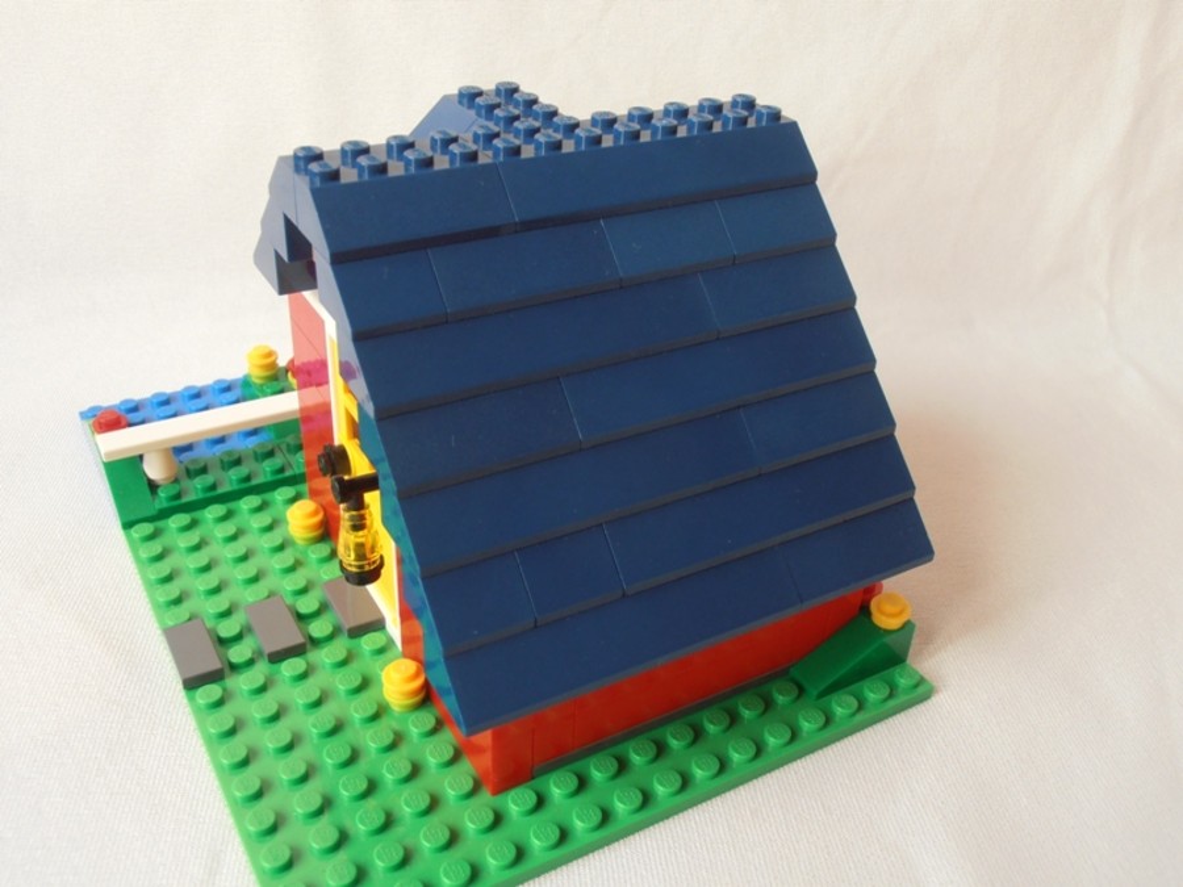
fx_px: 1264
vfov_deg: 38.7
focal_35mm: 37
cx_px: 592
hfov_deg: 50.1
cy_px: 444
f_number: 3.9
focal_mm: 6.61
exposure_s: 1/25
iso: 125
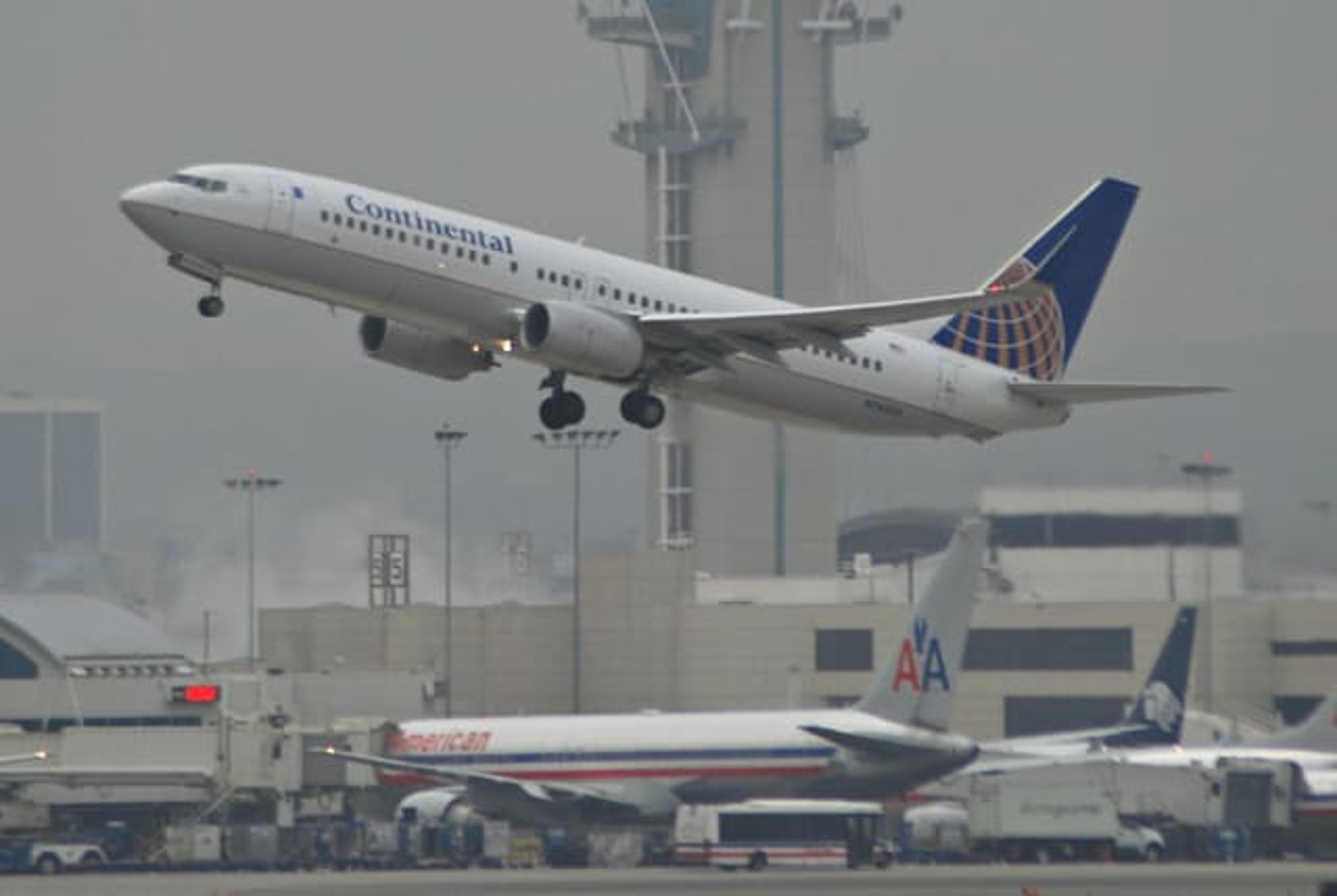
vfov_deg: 3.7
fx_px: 13949
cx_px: 668
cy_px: 448
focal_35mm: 375
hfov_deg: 5.5
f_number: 5.3
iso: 220
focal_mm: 250
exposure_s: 1/500
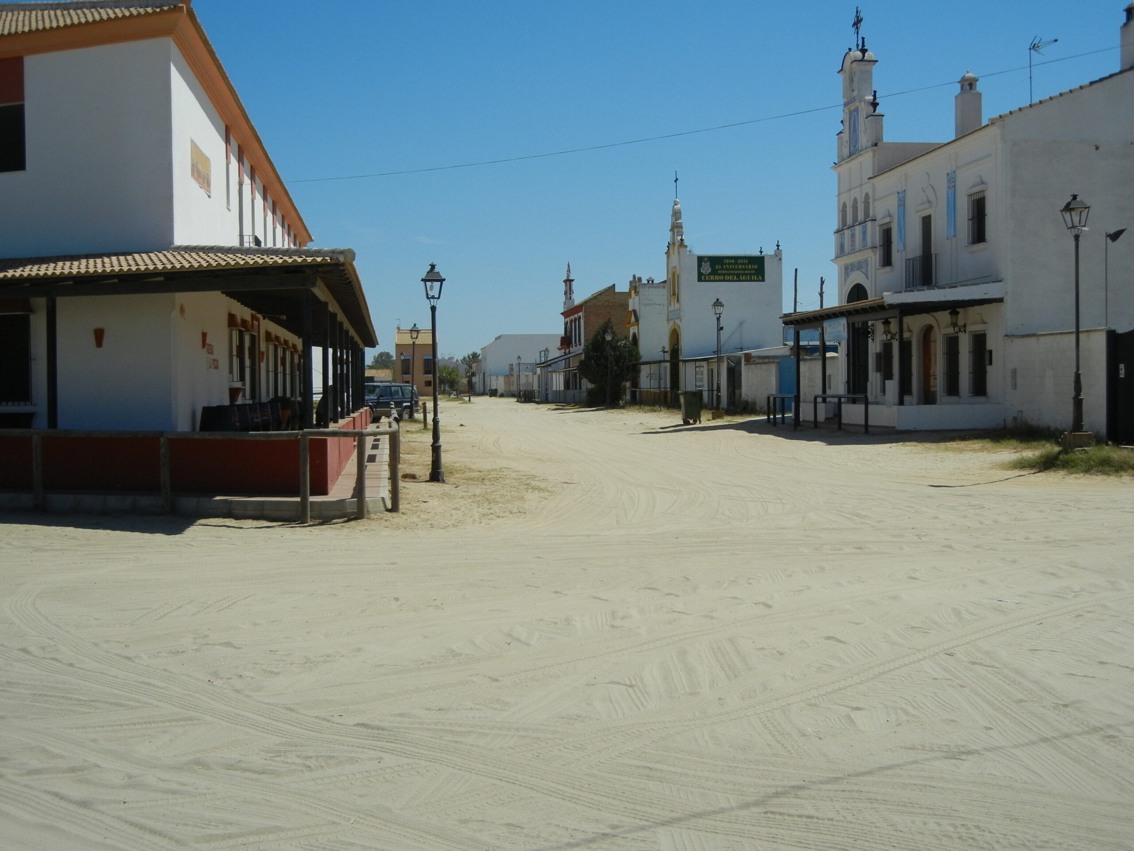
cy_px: 426
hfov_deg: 42.1
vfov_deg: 32.2
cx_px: 567
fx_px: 1474
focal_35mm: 45
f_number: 7.6
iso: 160
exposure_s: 1/712
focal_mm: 8.1
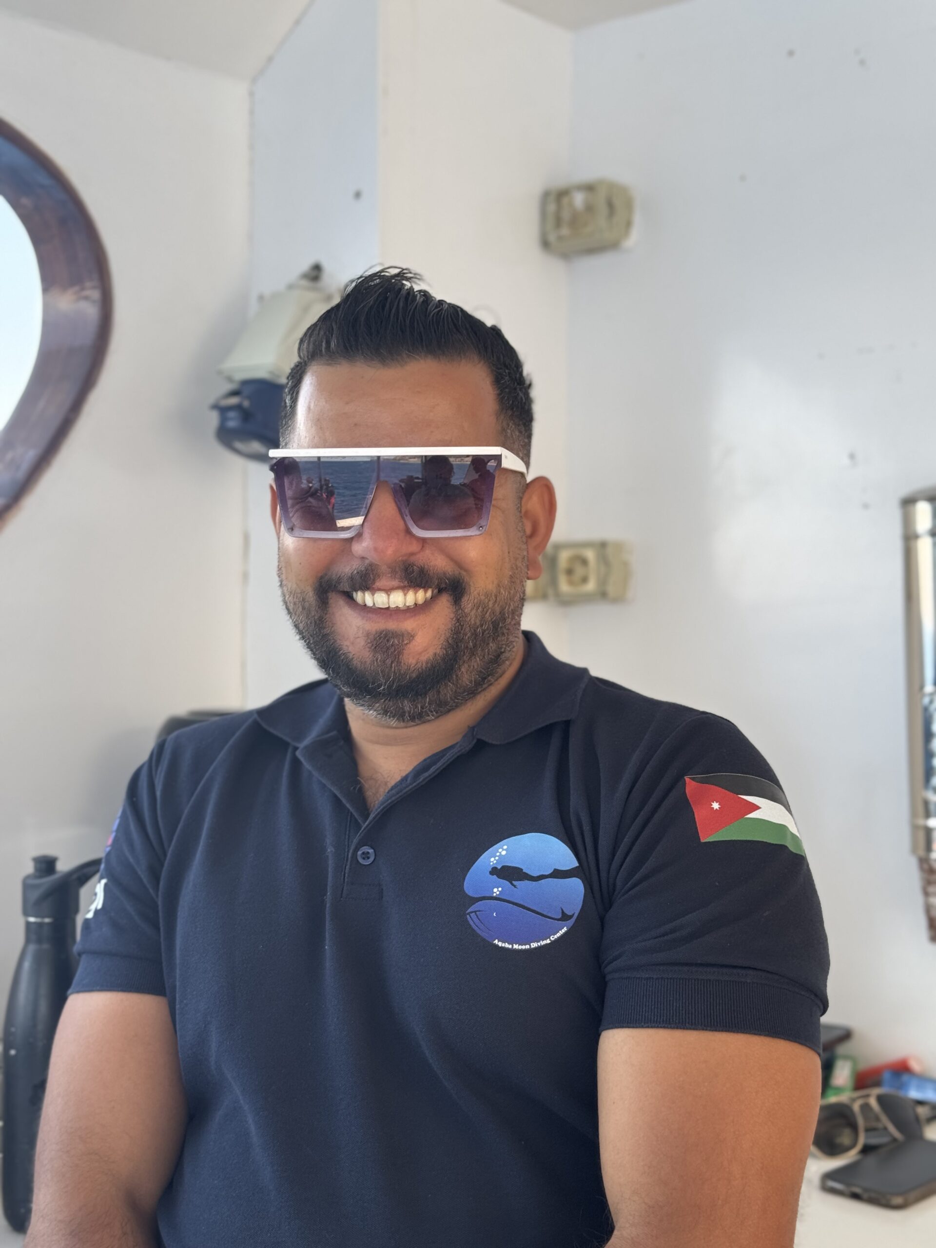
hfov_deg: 30.3
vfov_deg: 39.7
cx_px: 468
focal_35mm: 48
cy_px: 624
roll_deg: -1.0
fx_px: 1731
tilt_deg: -0.9
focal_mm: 6.76
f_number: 1.78
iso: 64
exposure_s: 1/260
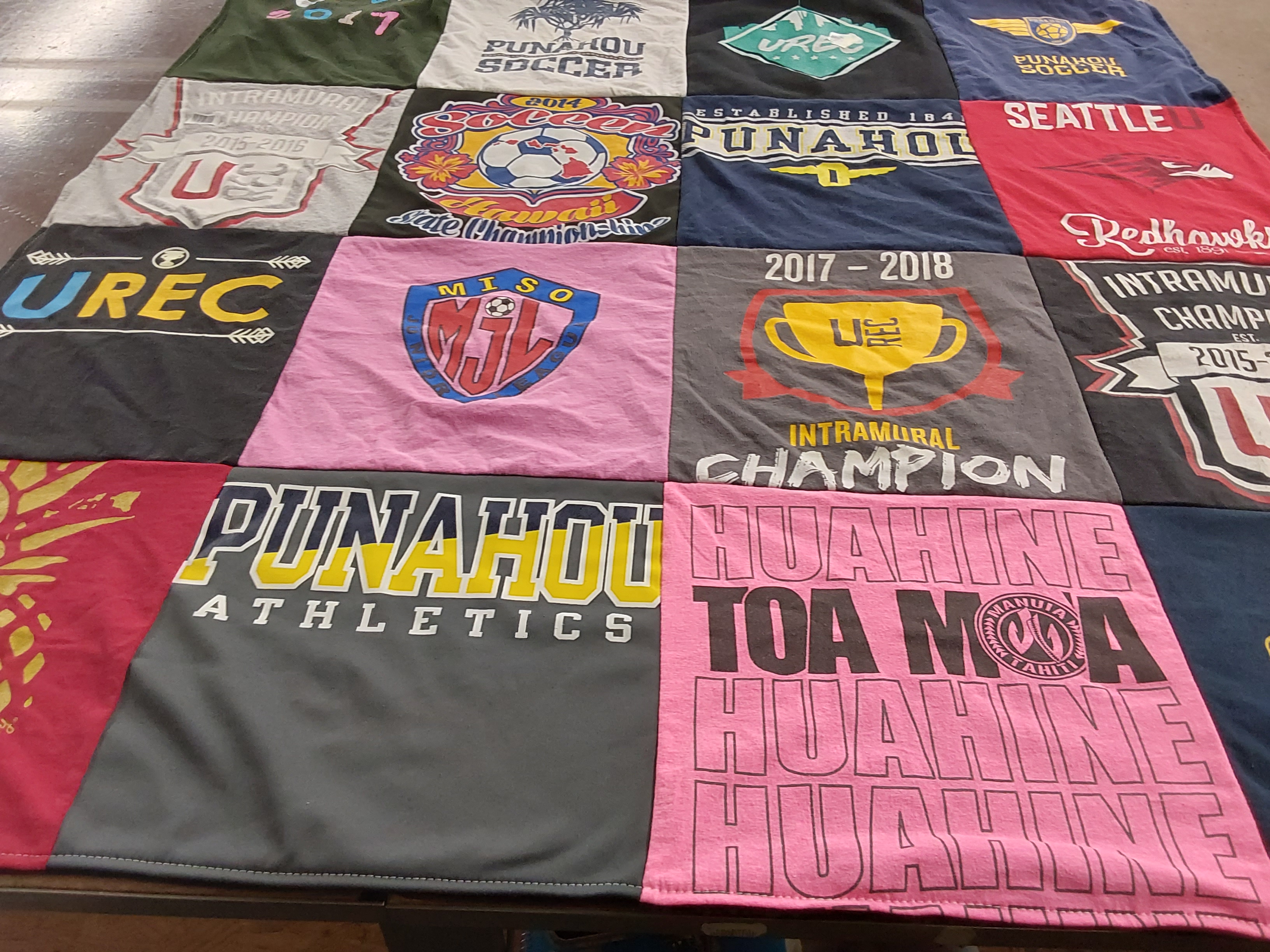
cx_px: 635
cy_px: 476
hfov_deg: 63.4
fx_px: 1027
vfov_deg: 49.7
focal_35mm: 28
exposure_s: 1/60
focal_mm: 2.91
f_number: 1.9
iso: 100
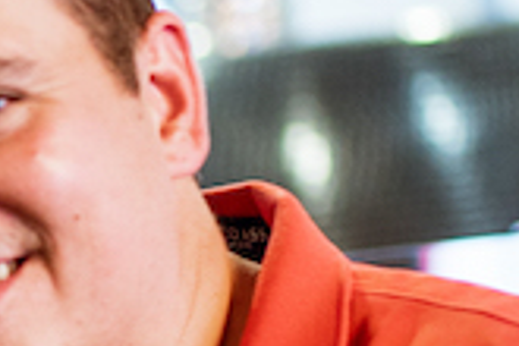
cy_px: 442
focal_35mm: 254
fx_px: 3662
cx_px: -459
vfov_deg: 5.4
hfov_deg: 7.8
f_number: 1.4
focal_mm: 35
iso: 100
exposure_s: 1/100
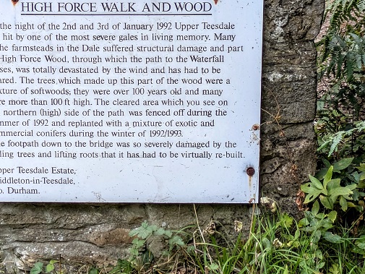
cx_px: 130
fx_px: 1065
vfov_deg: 14.6
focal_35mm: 101
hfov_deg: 19.4
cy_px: 72
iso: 64
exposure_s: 1/243
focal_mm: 5.43
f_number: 1.89
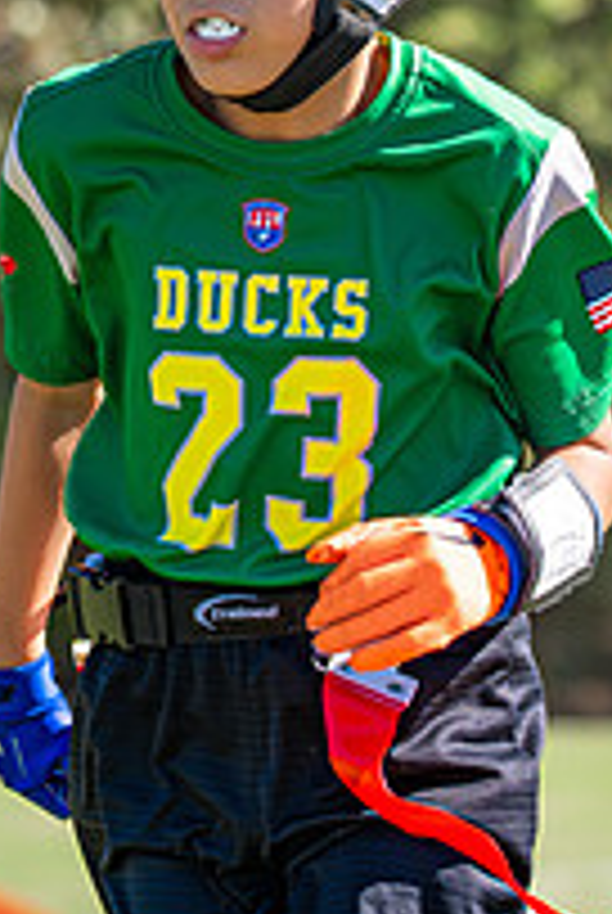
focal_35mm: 229
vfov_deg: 8.9
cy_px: 141
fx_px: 5819
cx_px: 437
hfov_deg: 6.0
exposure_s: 1/1600
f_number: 2.8
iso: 200
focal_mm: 70
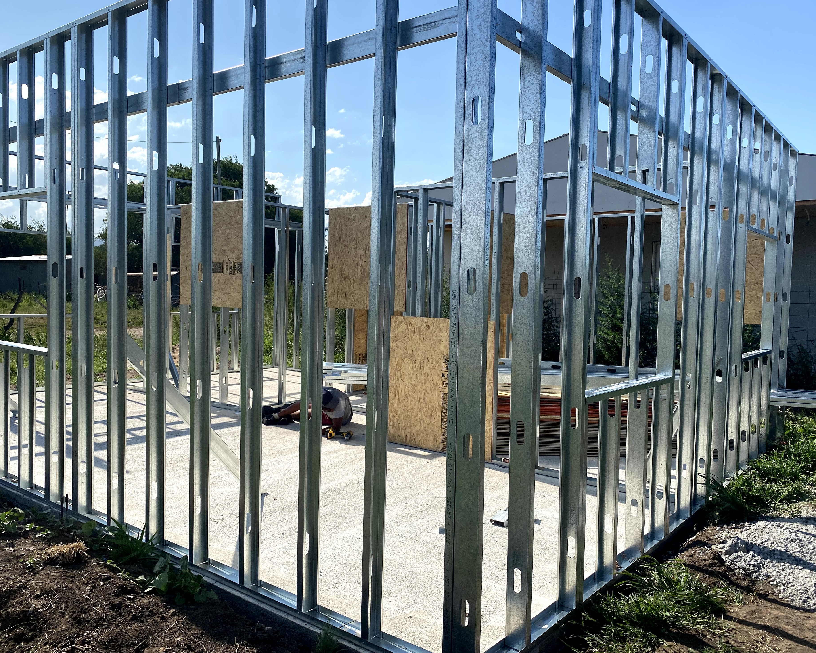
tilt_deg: -4.2
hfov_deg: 62.2
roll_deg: -1.8
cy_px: 317
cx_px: 416
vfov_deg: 51.5
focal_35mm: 28
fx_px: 676
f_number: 1.8
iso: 32
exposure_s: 1/4000
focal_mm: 4.25
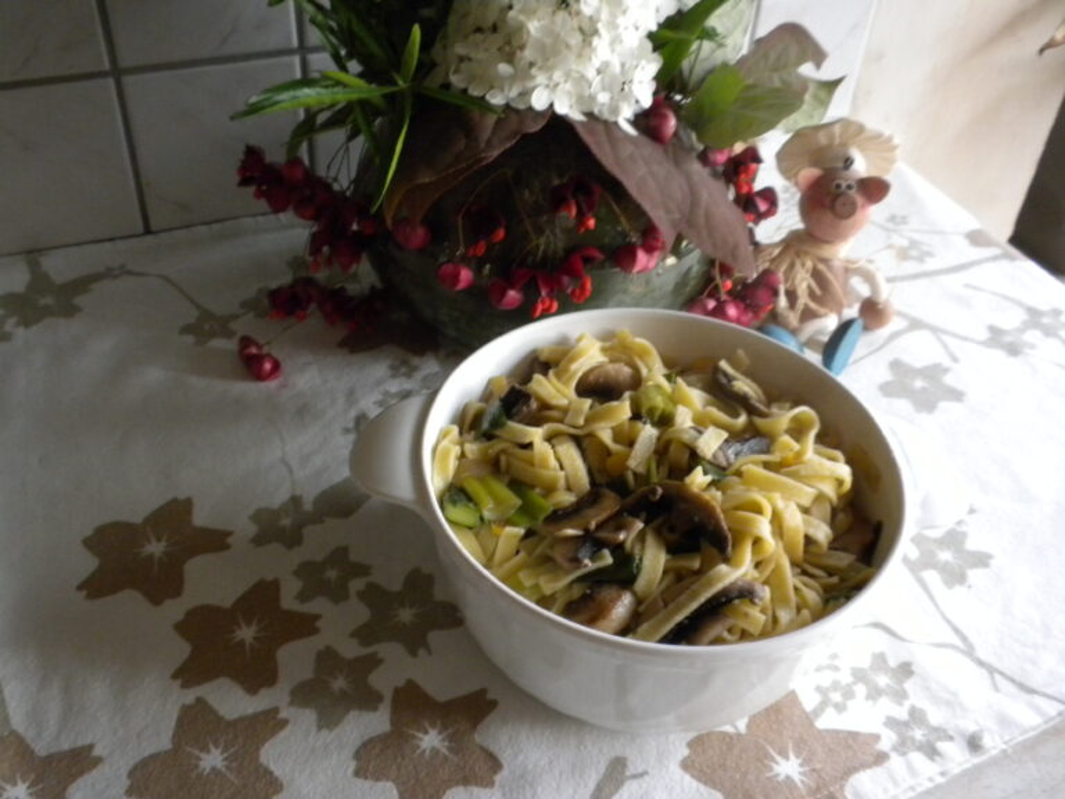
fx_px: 1138
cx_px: 532
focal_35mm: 37
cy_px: 400
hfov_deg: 50.1
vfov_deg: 38.7
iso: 400
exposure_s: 1/17.1
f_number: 3.5
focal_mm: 6.6
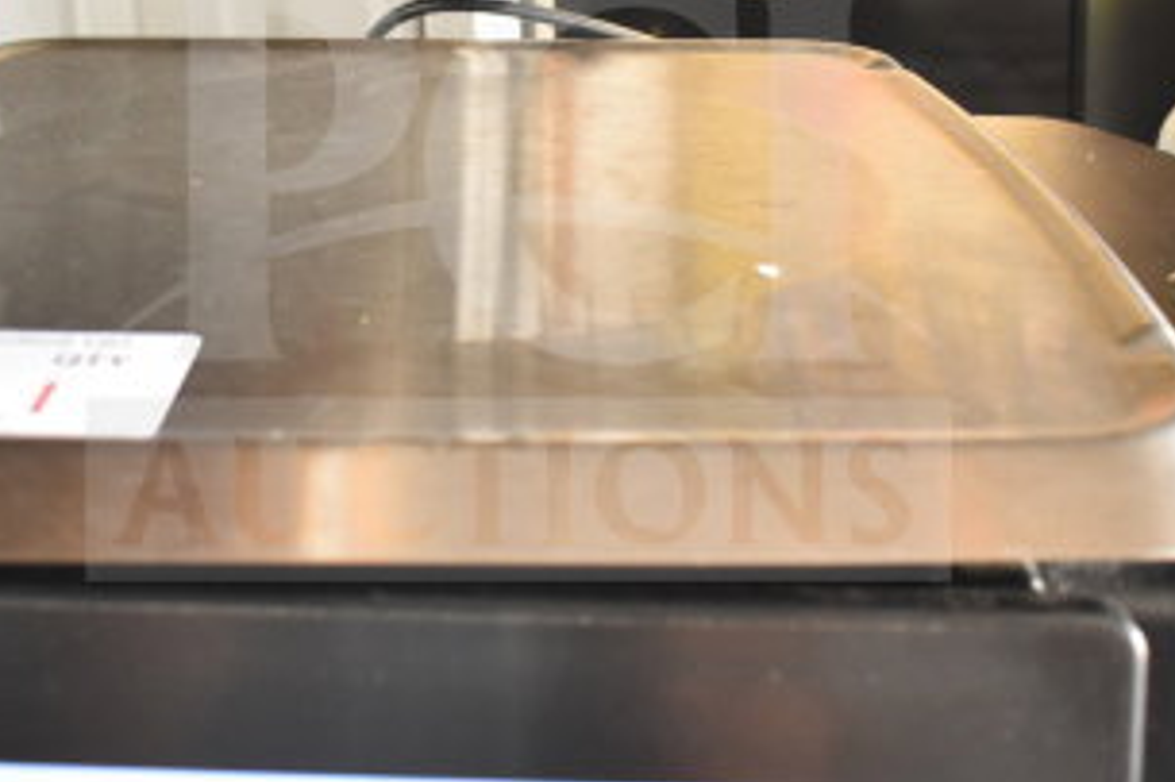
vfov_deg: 22.5
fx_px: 1957
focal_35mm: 60
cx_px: 516
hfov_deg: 33.4
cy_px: 275
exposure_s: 1/30
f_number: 3.8
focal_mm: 20
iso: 2000
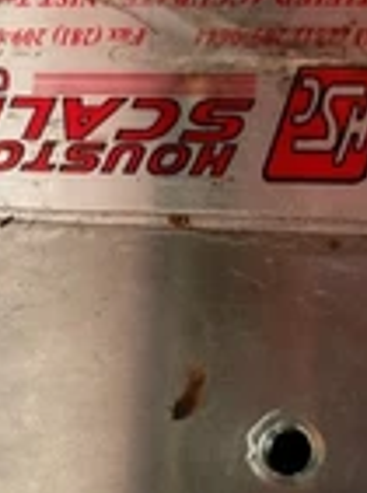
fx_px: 1051
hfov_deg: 19.8
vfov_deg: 24.9
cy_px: 517
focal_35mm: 74
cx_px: 171
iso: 125
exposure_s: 1/63
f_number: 1.6
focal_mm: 4.2
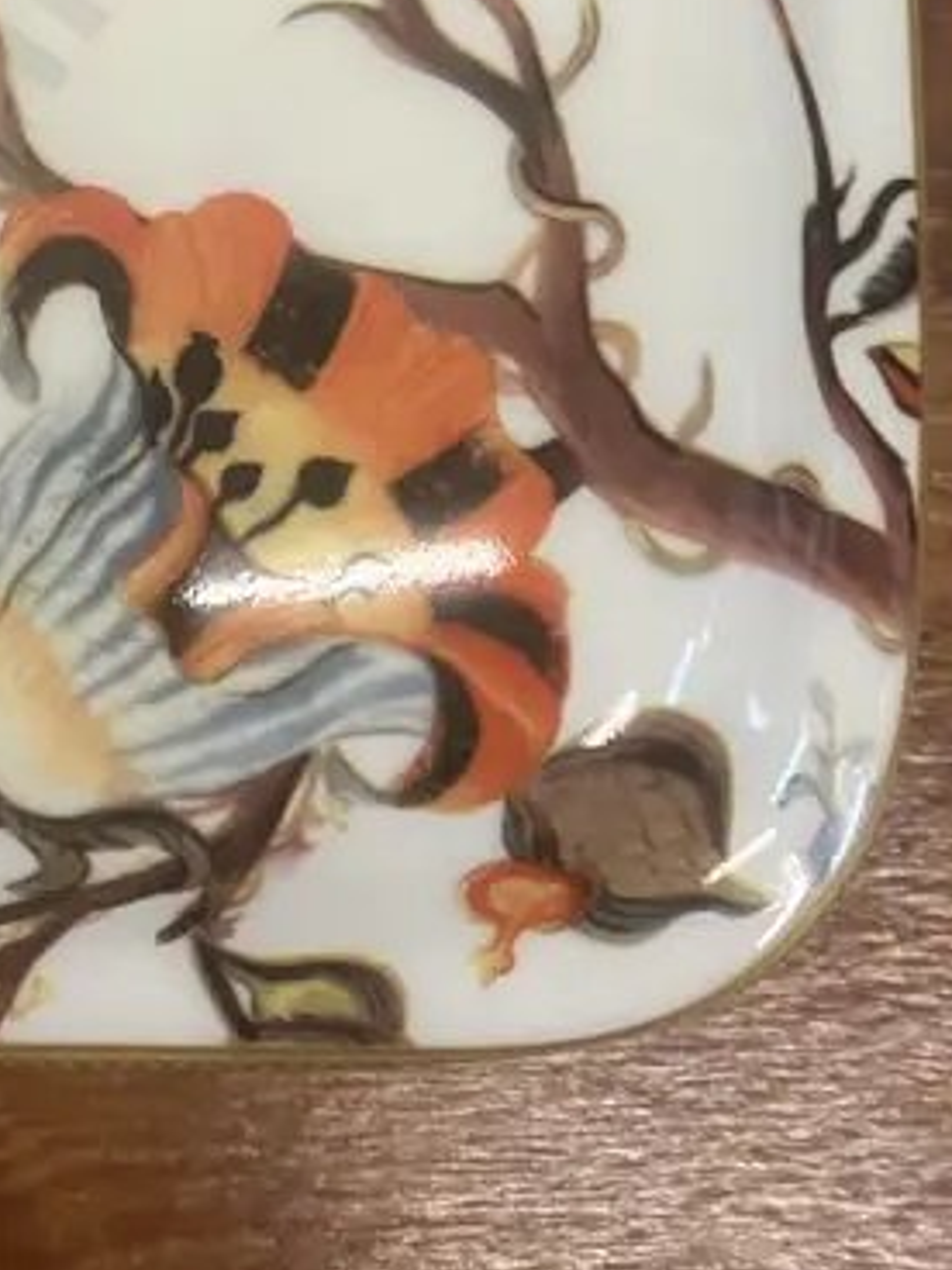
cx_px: 128
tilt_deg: -72.3
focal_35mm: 78
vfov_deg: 23.5
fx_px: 2860
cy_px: -110
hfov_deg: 18.6
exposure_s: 1/50
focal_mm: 3.99
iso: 125
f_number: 1.8
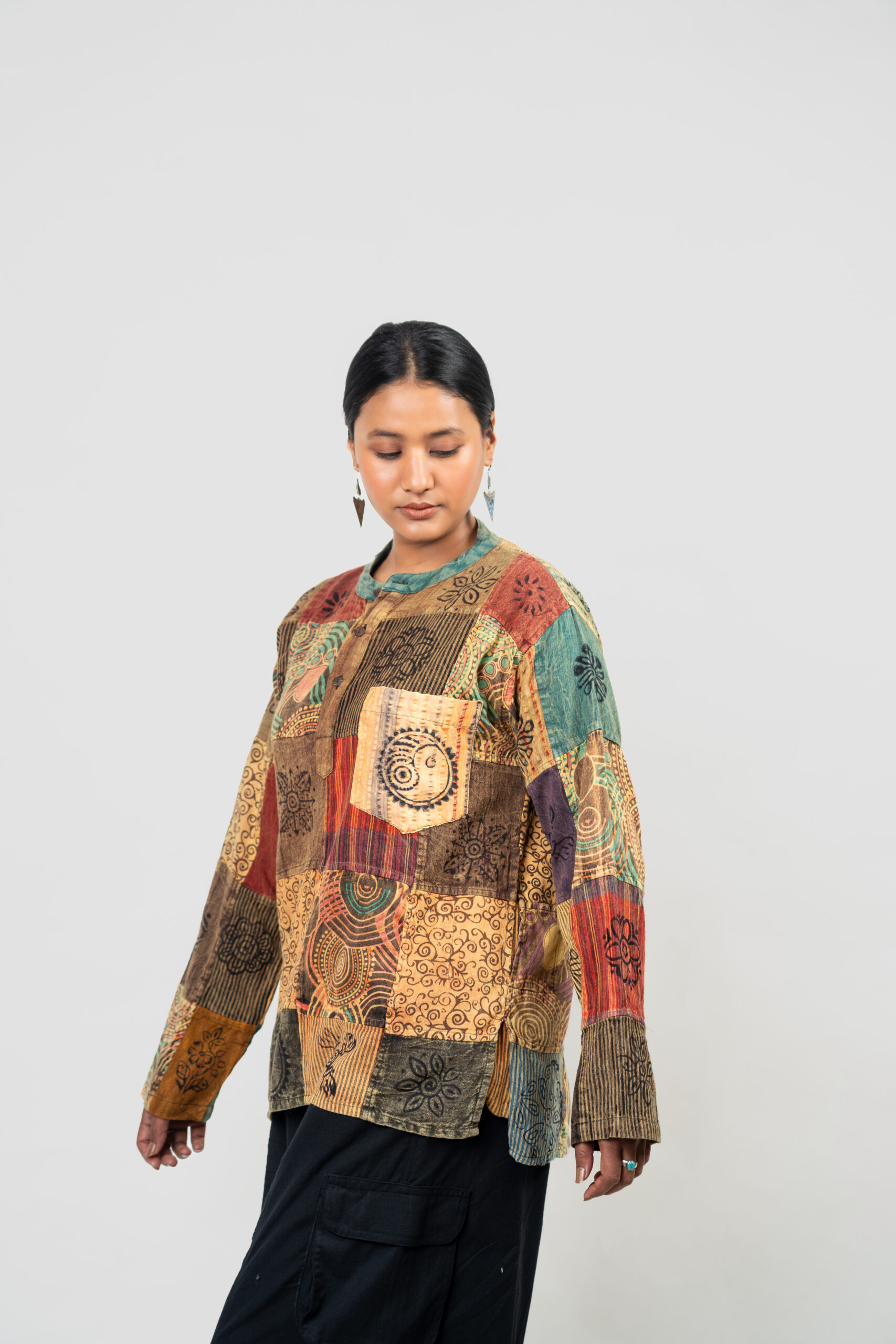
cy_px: 672
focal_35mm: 86
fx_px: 3210
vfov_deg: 23.6
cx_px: 448
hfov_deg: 15.9
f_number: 4
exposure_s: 1/200
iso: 200
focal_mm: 86
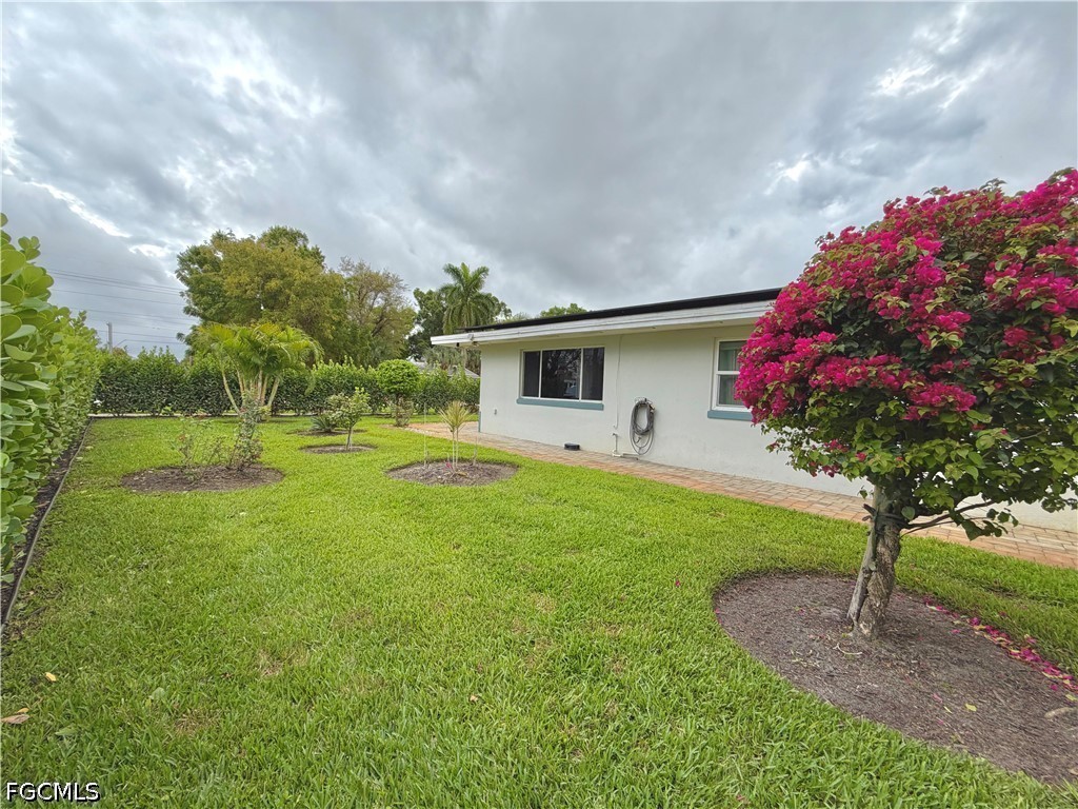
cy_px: 404
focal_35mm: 14
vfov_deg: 85.7
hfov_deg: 102.1
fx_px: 436
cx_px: 539
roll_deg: -1.3
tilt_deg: -1.7
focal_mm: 2.22
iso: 64
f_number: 2.2
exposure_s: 1/502
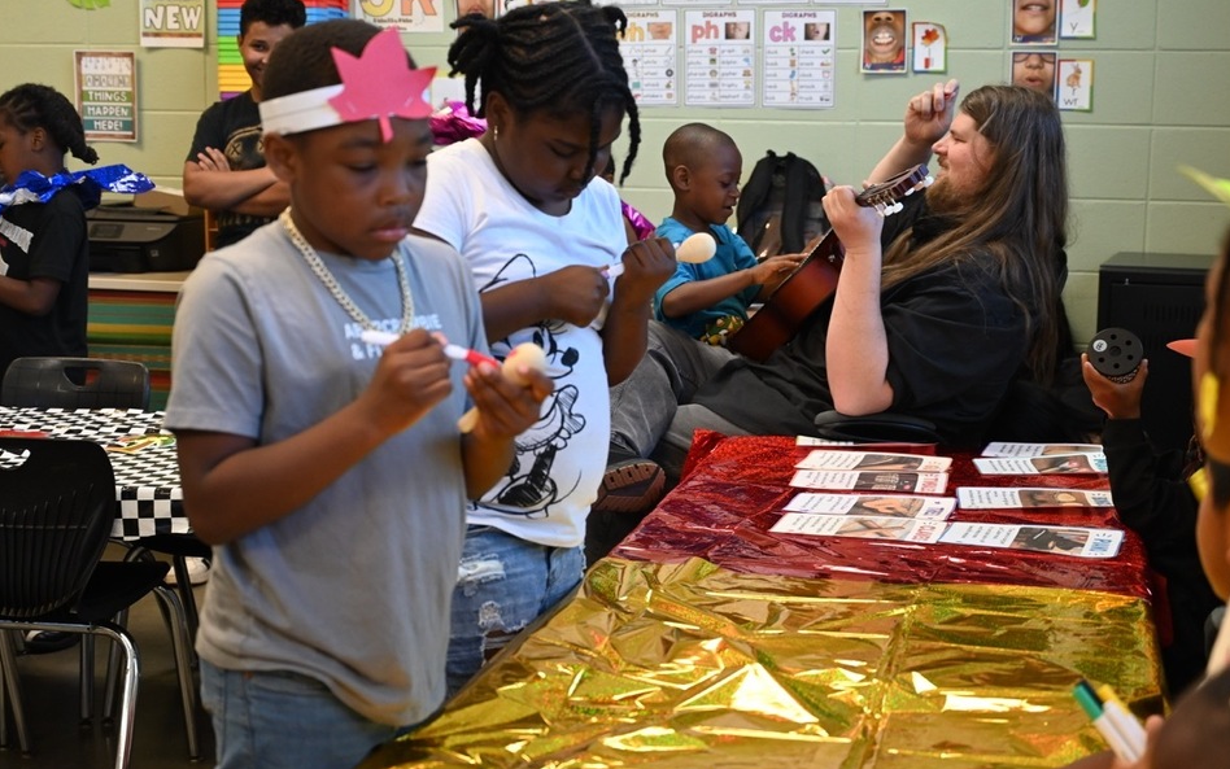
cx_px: 633
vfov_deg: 23.6
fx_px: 1844
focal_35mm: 55
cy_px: 398
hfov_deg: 36.9
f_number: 4
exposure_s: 1/125
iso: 1600
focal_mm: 50
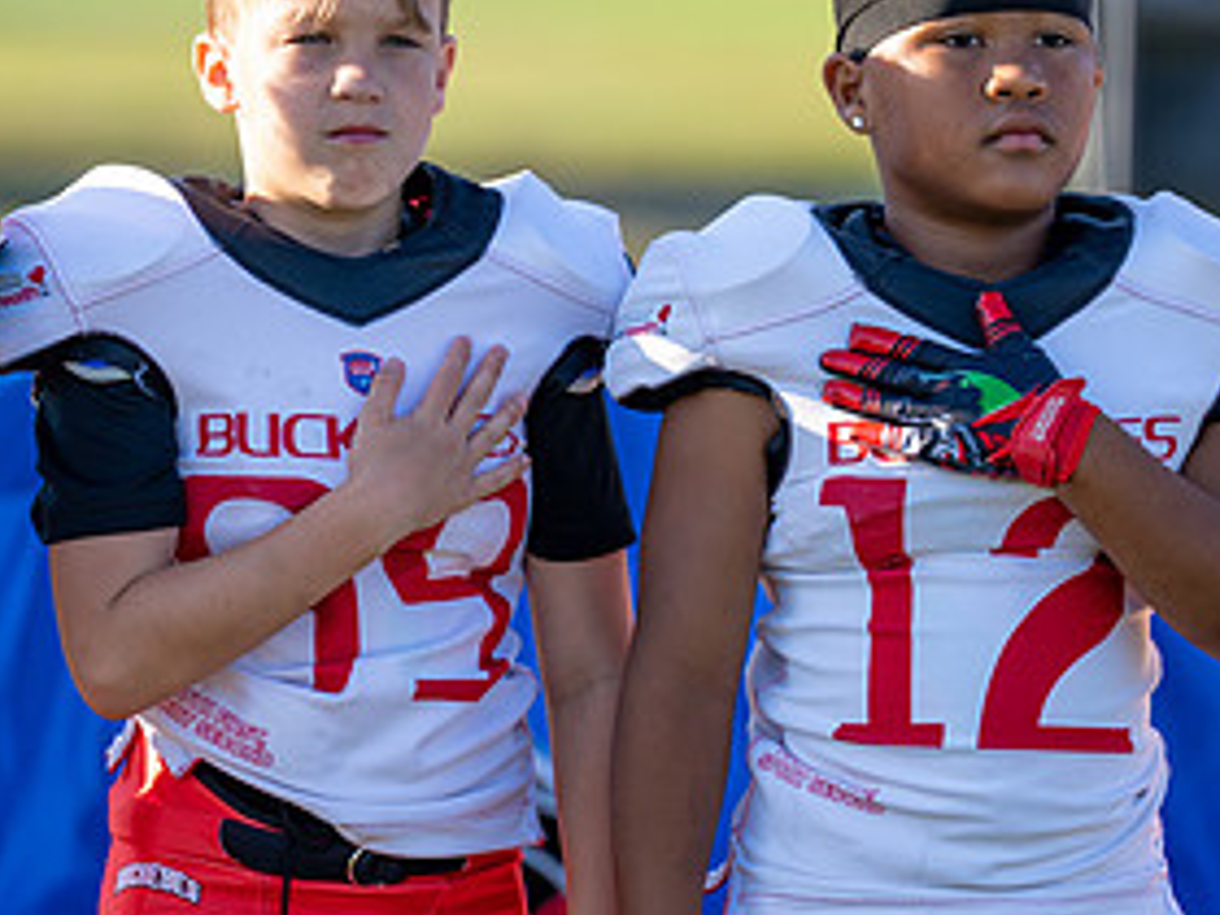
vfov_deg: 3.5
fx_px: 15049
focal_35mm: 427
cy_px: 431
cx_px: 1011
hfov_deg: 4.6
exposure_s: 1/640
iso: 100
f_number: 2.8
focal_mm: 200
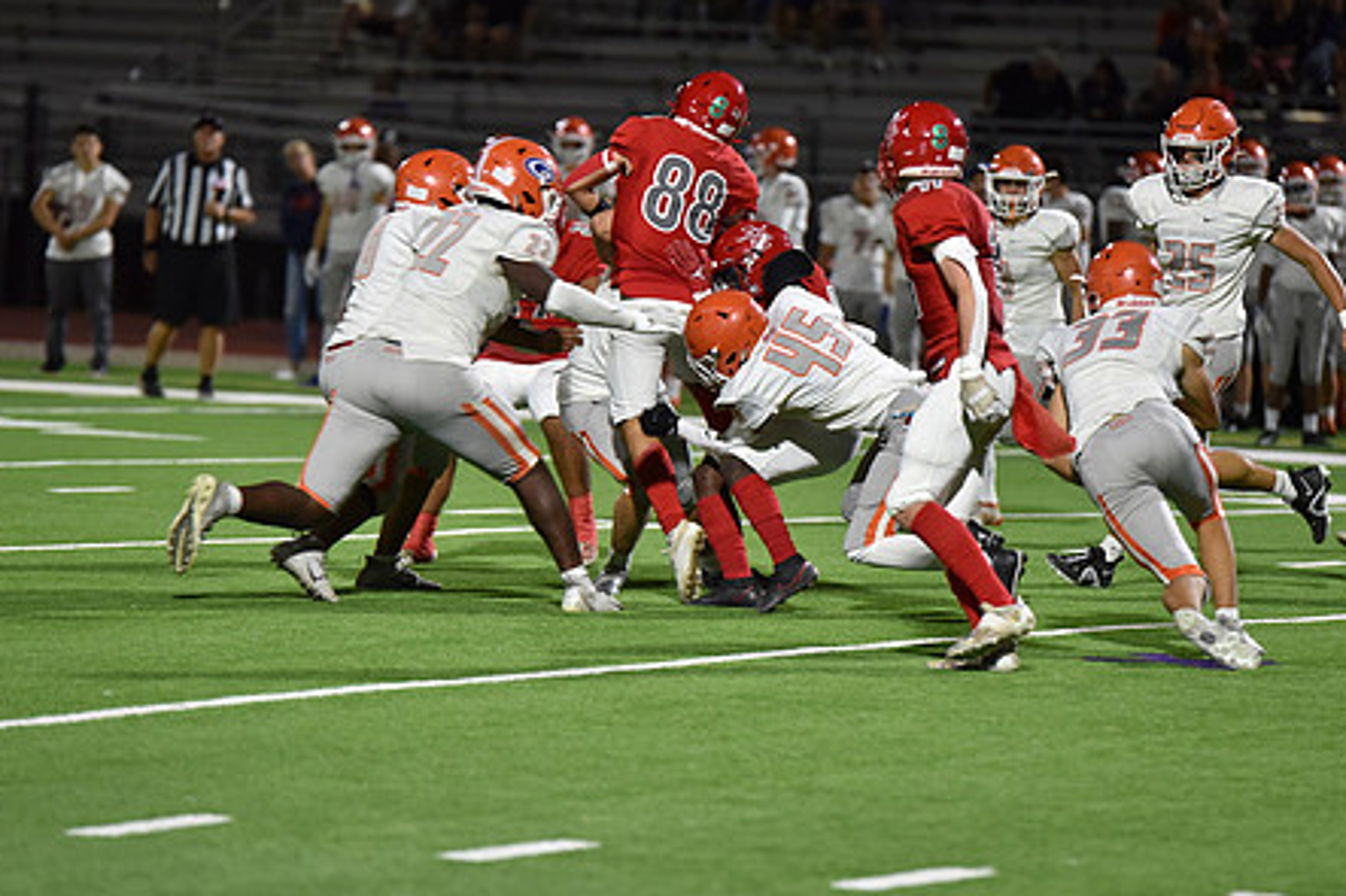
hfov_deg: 7.9
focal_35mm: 262
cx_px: 763
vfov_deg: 5.2
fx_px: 9792
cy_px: 317
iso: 2500
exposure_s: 1/500
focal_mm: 200
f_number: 2.8
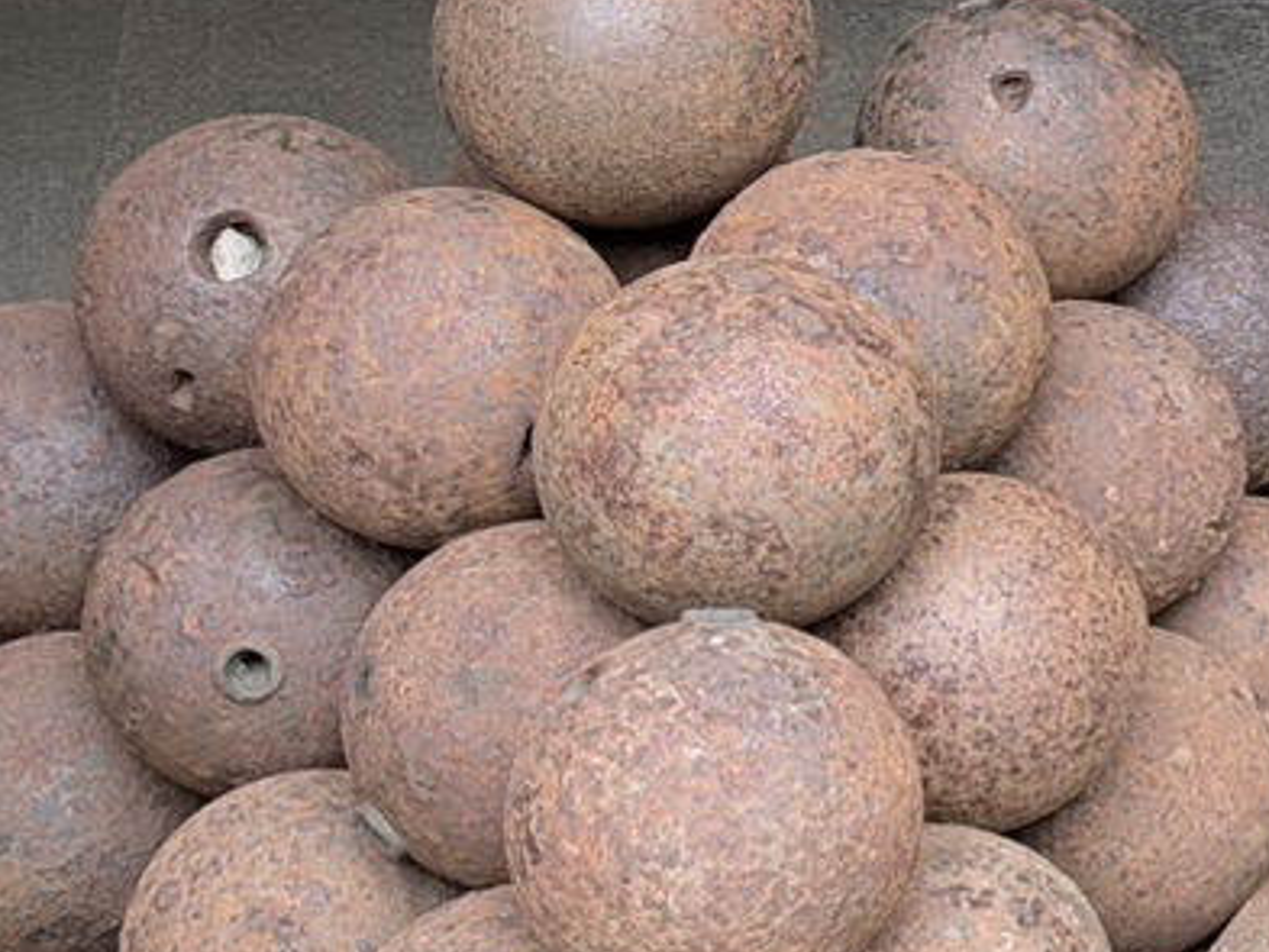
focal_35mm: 125
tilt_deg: -19.7
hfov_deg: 14.2
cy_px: 165
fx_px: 4584
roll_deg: -0.7
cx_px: 2189
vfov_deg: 11.8
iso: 64
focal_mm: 6.93
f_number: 1.8
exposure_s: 1/121
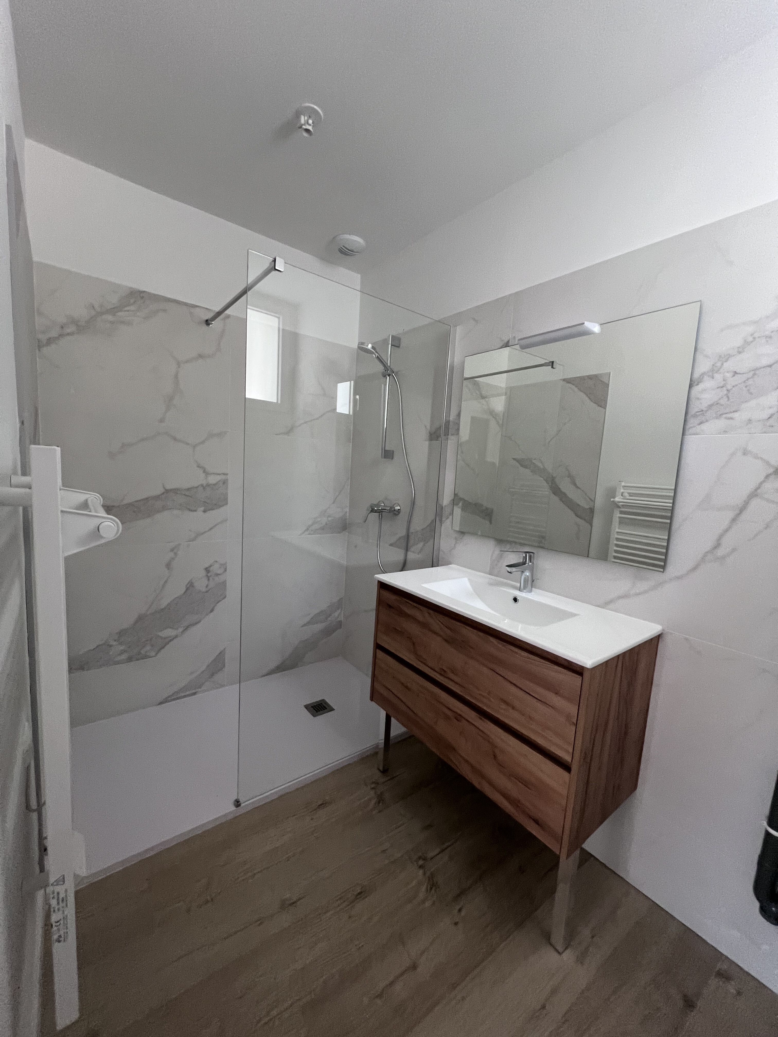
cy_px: 518
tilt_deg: -4.0
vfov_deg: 106.2
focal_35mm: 13
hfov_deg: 89.9
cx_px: 389
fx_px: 390
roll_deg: -2.8
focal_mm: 1.57
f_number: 1.8
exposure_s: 1/65
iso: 250
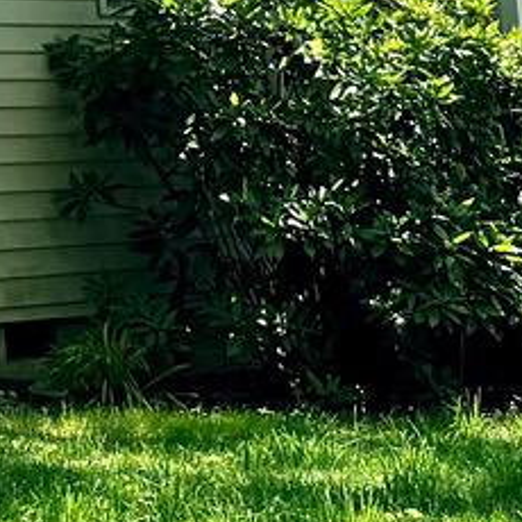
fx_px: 3224
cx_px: -749
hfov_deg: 8.4
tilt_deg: +14.5
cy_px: -688
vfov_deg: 8.5
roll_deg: +1.0
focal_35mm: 189
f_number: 1.78
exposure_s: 1/2370
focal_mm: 6.76
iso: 100
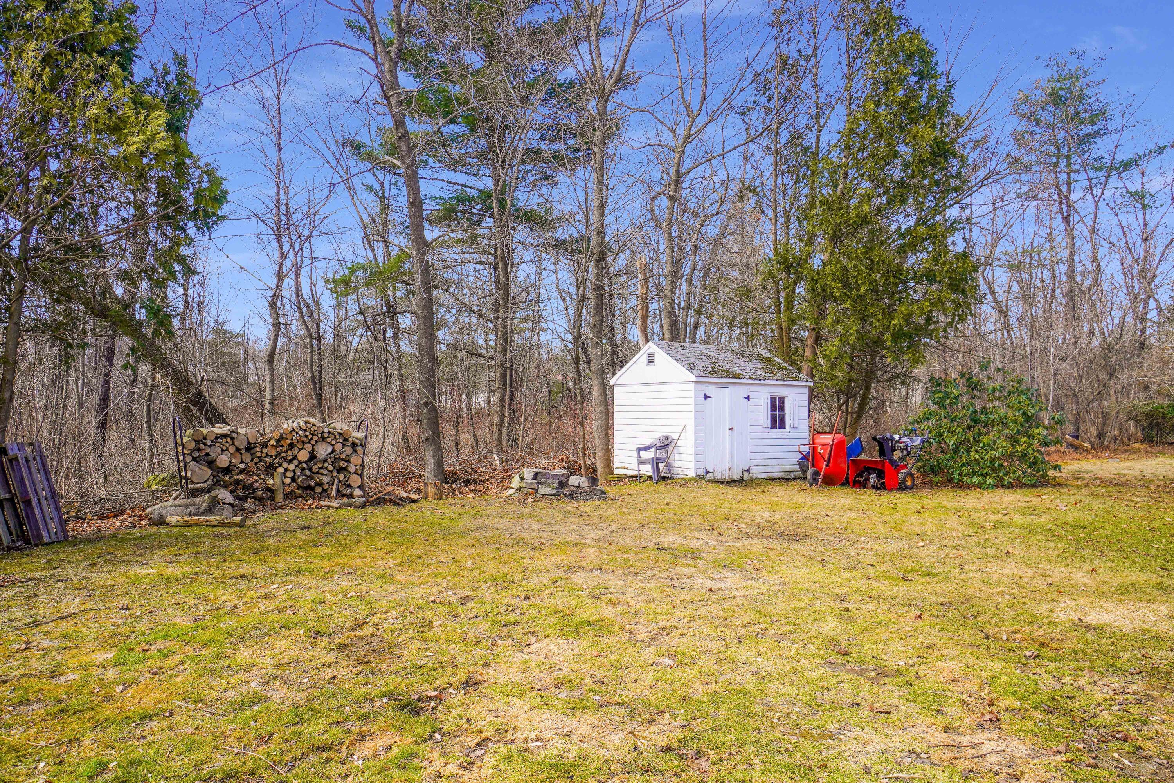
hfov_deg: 73.7
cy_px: 392
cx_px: 587
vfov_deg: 53.1
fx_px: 783
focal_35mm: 24
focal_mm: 16
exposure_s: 1/100
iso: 100
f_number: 7.1
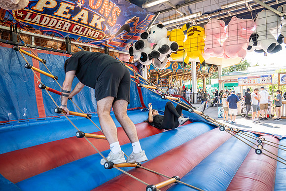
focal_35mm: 26
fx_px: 207
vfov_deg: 49.6
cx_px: 143
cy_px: 96
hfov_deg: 69.4
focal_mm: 26
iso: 400
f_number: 5.6
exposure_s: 1/200
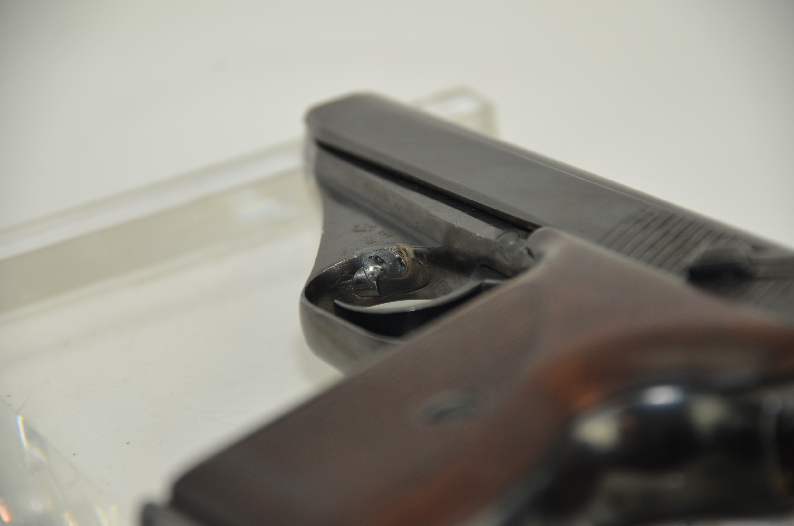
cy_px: 263
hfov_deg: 10.2
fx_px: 4457
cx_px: 397
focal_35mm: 202
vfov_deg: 6.8
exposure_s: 1/125
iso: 400
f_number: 5.6
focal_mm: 135
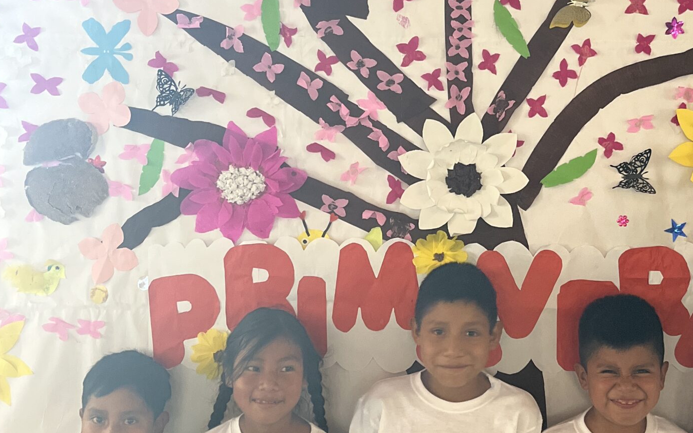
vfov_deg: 25.4
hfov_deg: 39.1
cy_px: 203
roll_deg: -1.9
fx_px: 963
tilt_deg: +0.1
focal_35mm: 51
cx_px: 469
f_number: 1.6
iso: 320
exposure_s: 1/60
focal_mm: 5.1
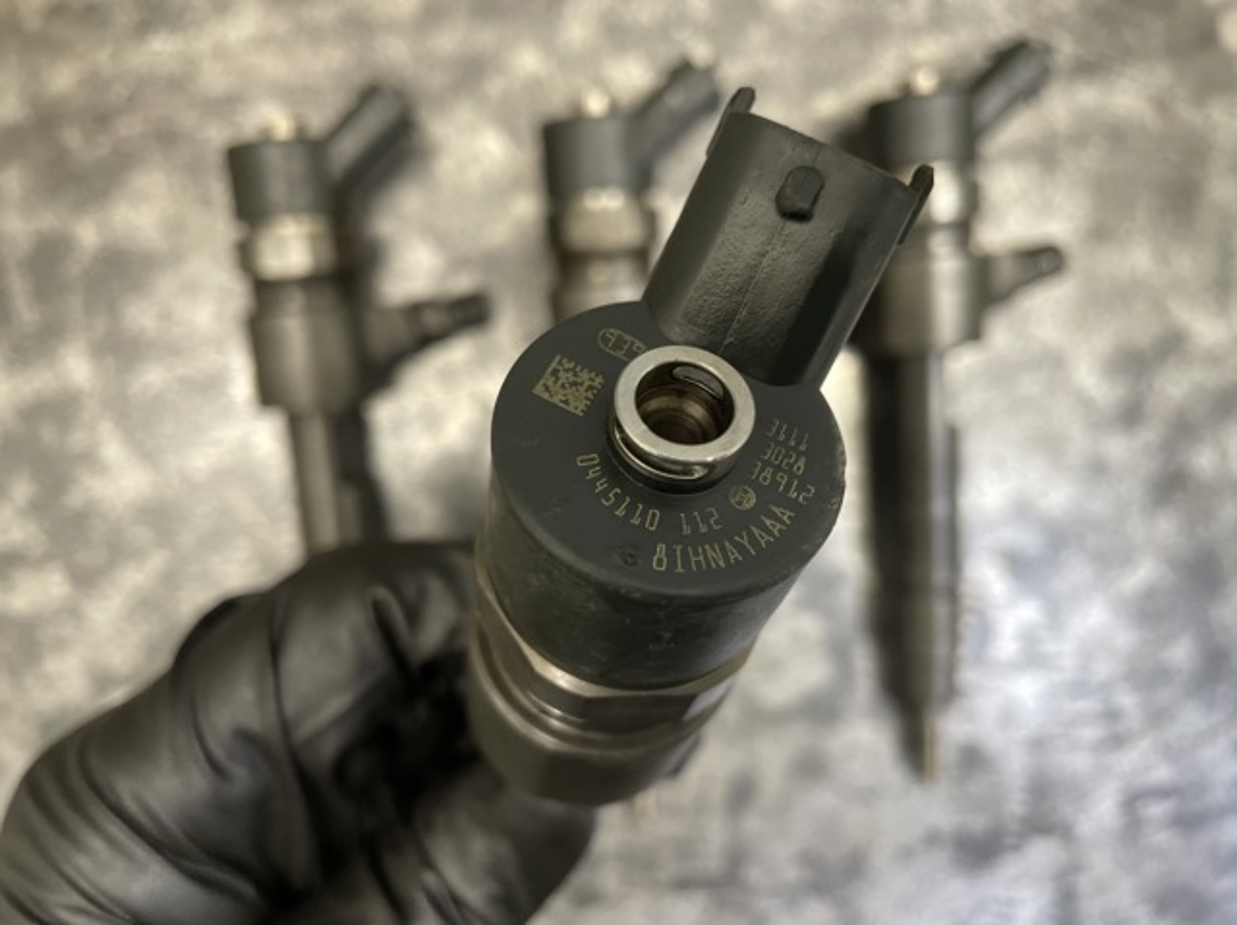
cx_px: 618
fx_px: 928
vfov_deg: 53.0
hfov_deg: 67.3
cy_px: 462
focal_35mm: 26
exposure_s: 1/100
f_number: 1.6
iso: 125
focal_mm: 4.2
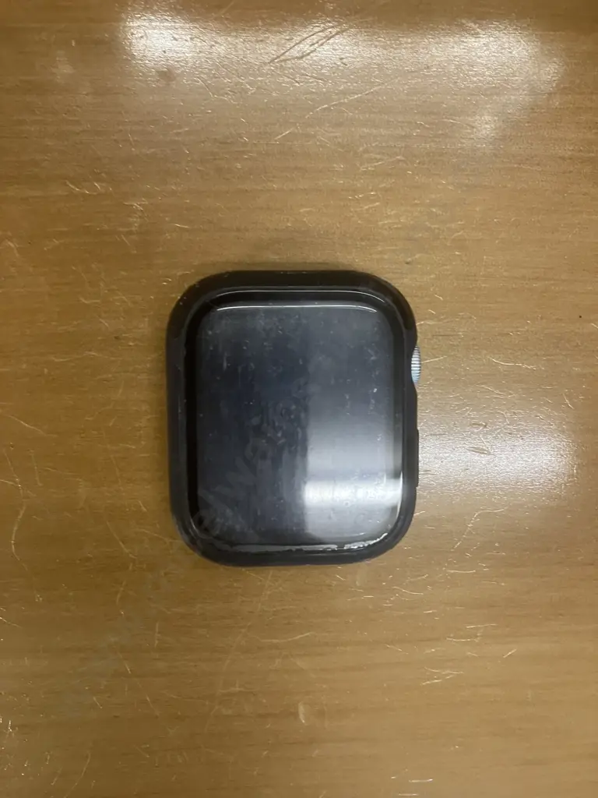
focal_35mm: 28
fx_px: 645
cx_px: 299
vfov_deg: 63.4
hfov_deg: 49.7
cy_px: 399
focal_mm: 3.99
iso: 200
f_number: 1.8
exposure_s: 1/50
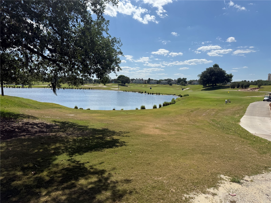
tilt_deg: -3.8
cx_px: 136
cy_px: 102
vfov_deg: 56.8
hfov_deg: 71.6
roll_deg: -2.3
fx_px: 188
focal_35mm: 24
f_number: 1.78
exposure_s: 1/7353
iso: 80
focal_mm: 6.76
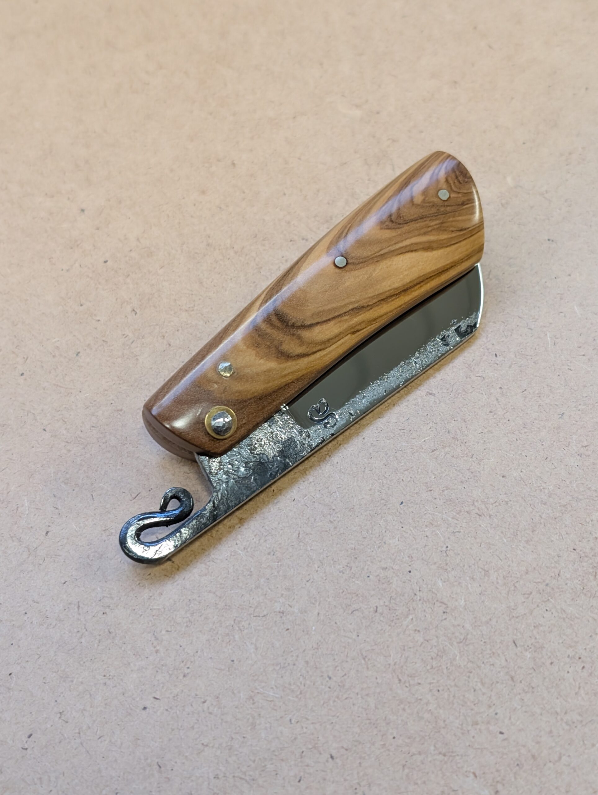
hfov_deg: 29.8
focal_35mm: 49
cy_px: 398
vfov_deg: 38.9
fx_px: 1126
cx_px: 299
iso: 267
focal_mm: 6.9
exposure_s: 1/100
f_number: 1.68
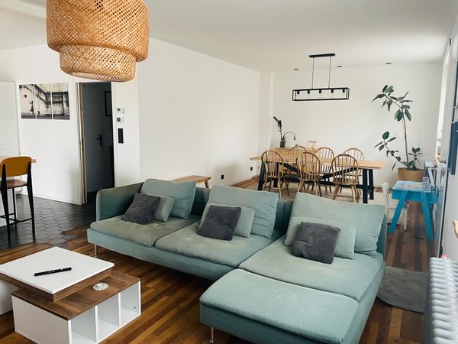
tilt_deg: -7.2
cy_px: 172
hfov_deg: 67.3
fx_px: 344
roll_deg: -0.3
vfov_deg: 53.1
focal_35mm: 26
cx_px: 229
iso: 320
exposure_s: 1/50
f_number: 1.6
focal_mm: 4.2
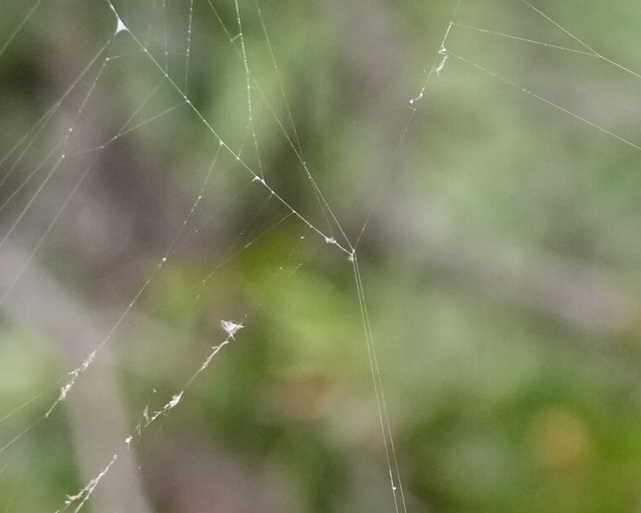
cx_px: 705
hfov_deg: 3.2
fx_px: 11530
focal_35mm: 608
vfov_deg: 2.5
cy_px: 1059
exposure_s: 1/800
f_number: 5.6
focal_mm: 115
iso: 3200
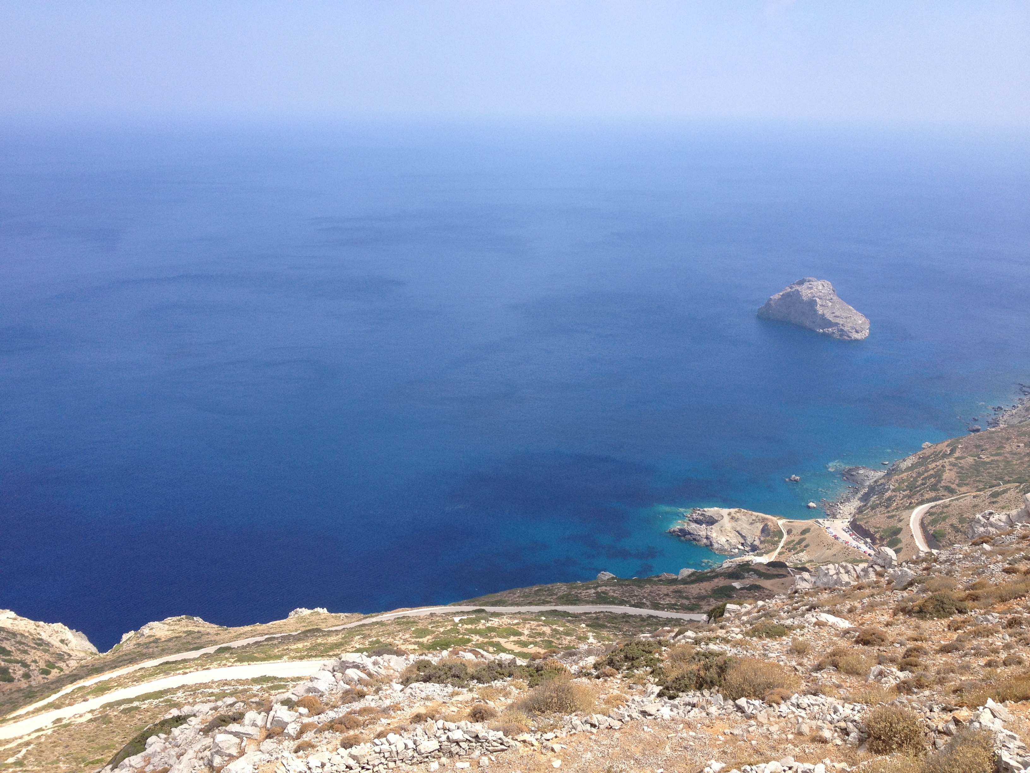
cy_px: 386
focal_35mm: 35
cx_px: 515
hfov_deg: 52.6
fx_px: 1041
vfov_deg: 40.7
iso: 50
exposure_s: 1/1453
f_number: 2.4
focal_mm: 4.28
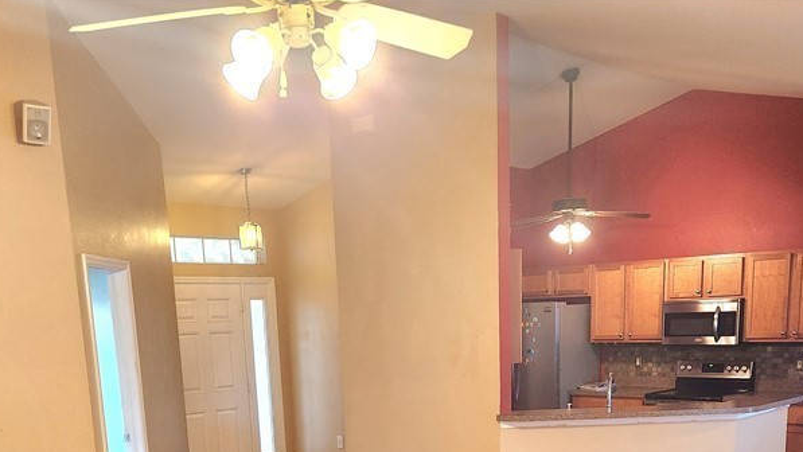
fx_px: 916
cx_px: 433
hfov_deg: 47.3
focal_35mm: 43
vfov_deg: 25.5
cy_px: 513
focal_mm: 5.4
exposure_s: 1/120
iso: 400
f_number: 1.8
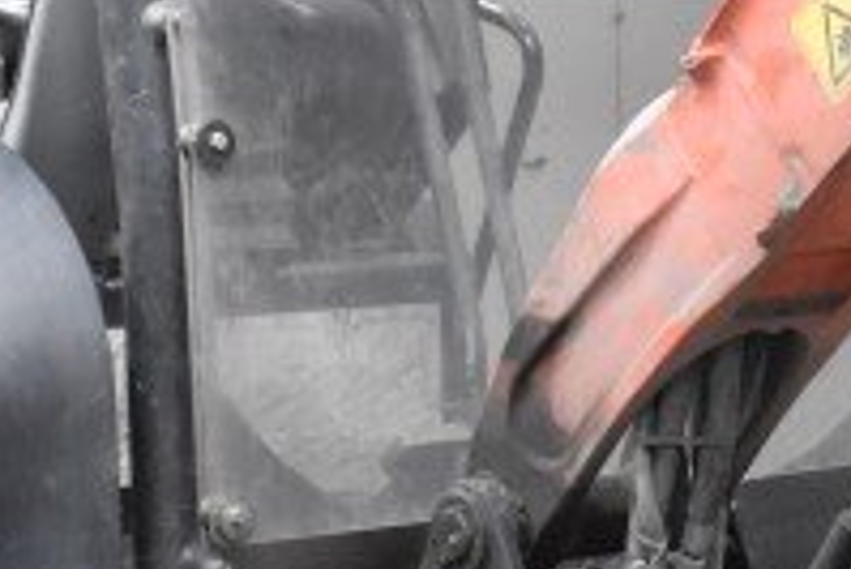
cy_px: 702
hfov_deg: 10.5
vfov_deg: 7.2
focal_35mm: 190
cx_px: 1253
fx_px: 4495
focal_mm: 21
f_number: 5
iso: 1600
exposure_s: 1/25
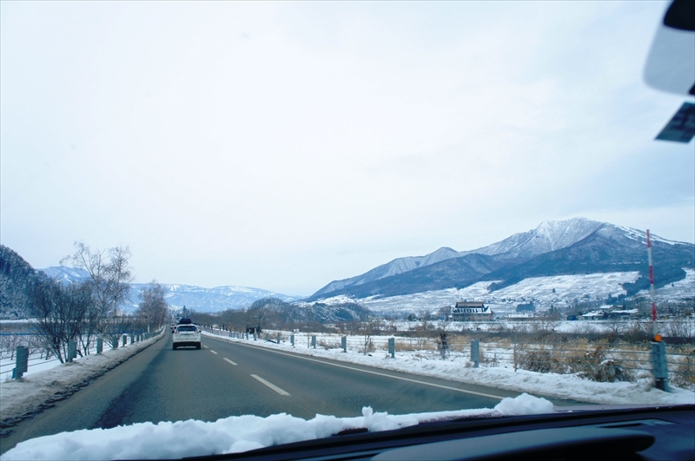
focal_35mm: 27
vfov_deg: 47.8
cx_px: 348
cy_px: 230
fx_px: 521
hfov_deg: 67.5
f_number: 5.6
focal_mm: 18
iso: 200
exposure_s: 1/320
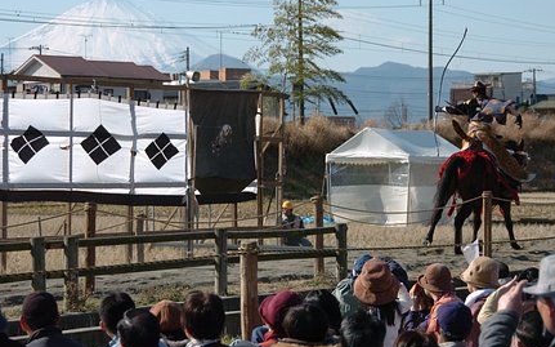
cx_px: 278
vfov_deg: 10.3
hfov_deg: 16.4
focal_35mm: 127
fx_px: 1920
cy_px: 170
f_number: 5
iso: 200
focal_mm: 70
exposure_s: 1/1000
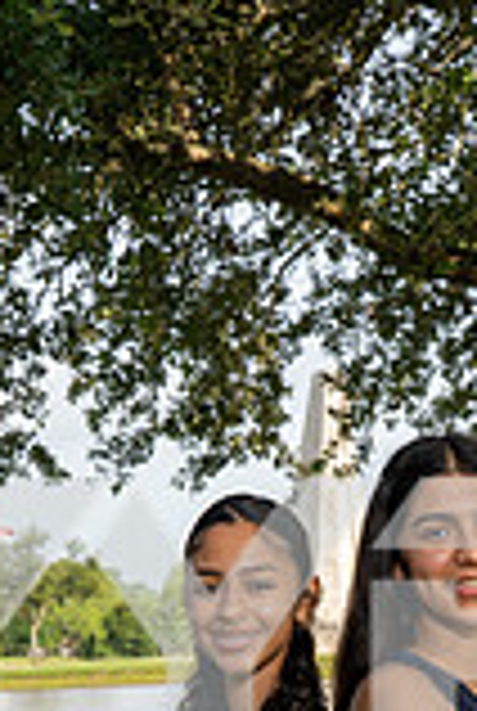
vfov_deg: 13.6
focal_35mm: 145
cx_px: 328
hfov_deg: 9.5
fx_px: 2869
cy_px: 936
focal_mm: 51
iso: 250
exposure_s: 1/250
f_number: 8
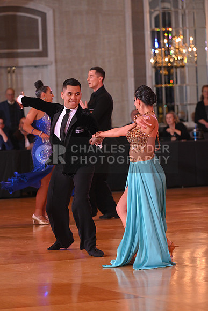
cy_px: 156
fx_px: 1602
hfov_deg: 7.4
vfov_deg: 11.1
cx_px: 104
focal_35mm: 185
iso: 2500
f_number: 5
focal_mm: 185
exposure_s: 1/200
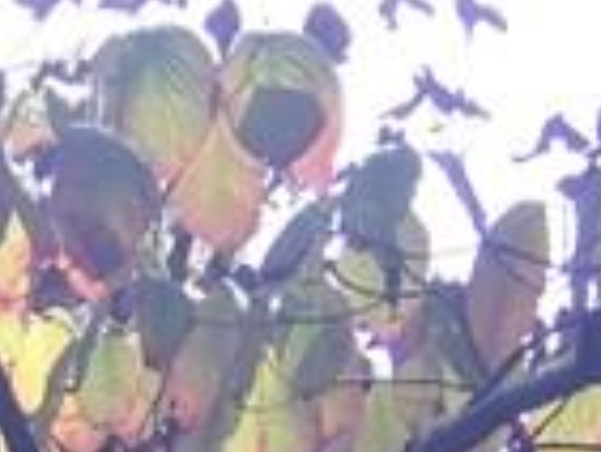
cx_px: -1027
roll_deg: -1.7
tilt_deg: +4.4
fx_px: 3649
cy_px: 1390
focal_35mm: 210
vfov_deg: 6.4
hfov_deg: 8.3
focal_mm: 4.15
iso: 32
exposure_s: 1/488
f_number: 2.2
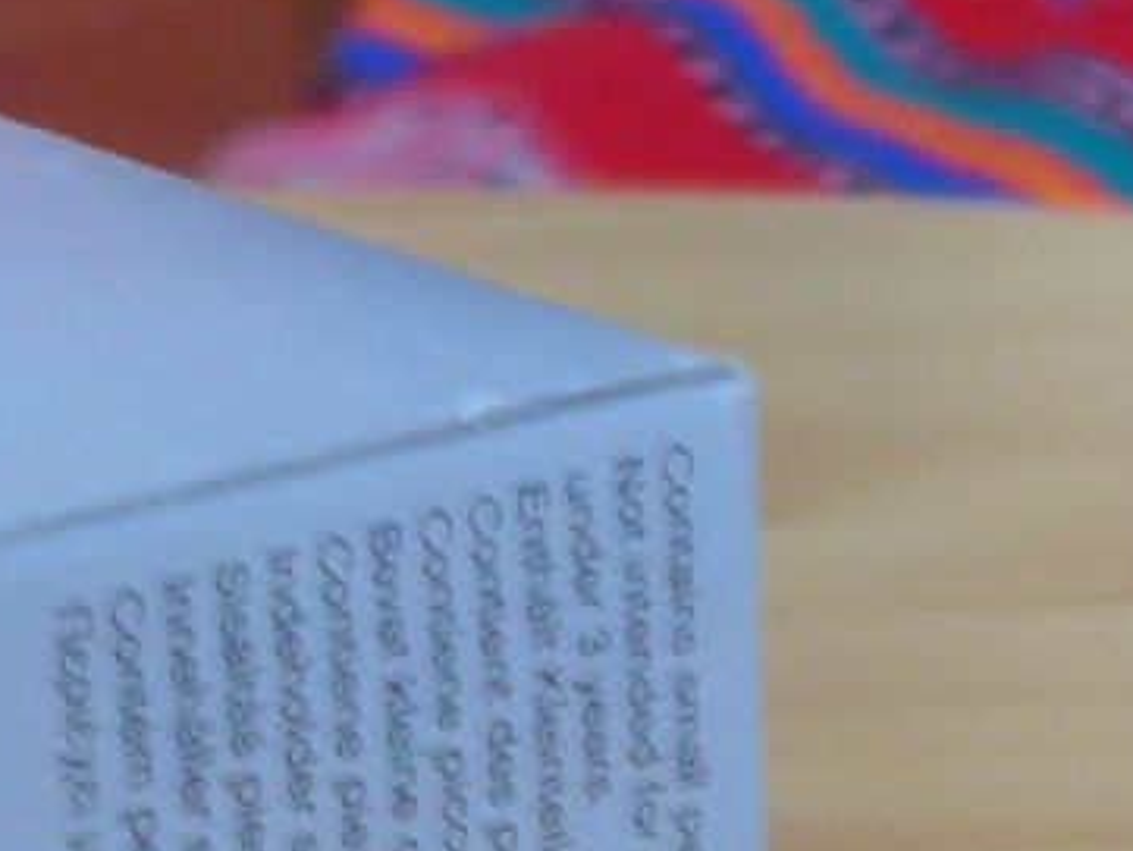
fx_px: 6254
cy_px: 1244
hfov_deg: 10.3
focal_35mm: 191
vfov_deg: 7.7
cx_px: 447
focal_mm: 5.8
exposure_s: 1/25
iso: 100
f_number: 2.8
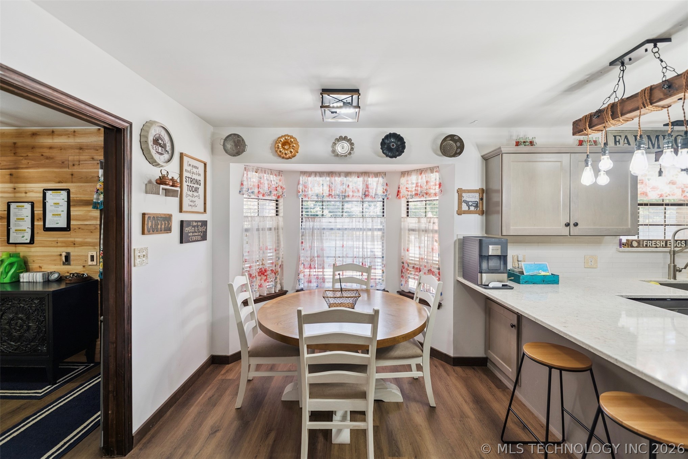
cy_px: 230
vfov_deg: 78.8
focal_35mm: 15
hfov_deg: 101.9
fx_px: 279
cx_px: 344
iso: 400
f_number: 2.8
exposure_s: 1/30
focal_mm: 14.6
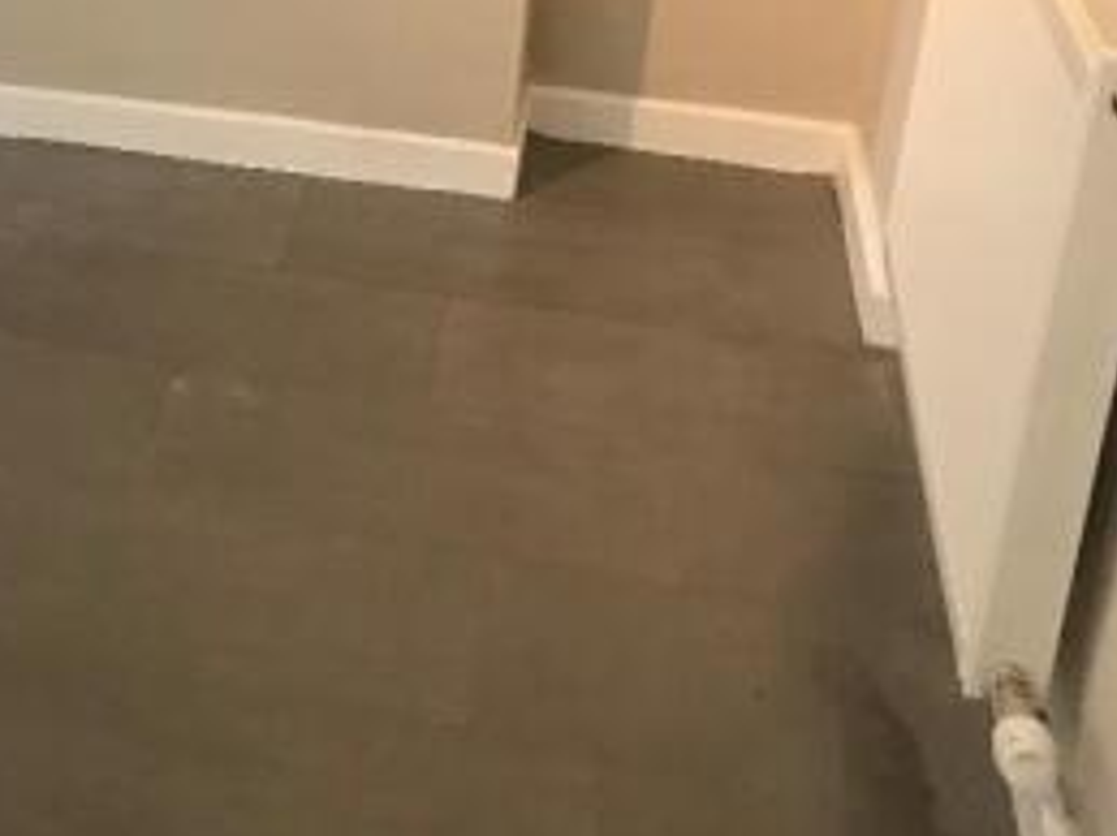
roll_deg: -0.1
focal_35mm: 63
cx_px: -37
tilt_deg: -20.5
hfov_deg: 28.6
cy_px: 28
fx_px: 2032
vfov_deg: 22.5
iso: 100
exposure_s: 1/16
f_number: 1.8
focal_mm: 3.99
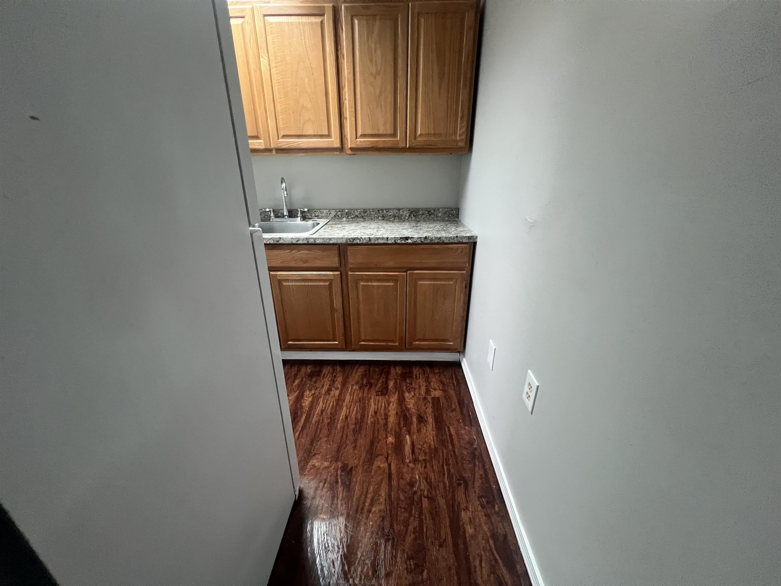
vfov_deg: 89.9
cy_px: 293
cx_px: 390
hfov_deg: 106.2
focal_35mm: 13
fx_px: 293
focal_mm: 1.57
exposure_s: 1/60.2
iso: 400
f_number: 1.8
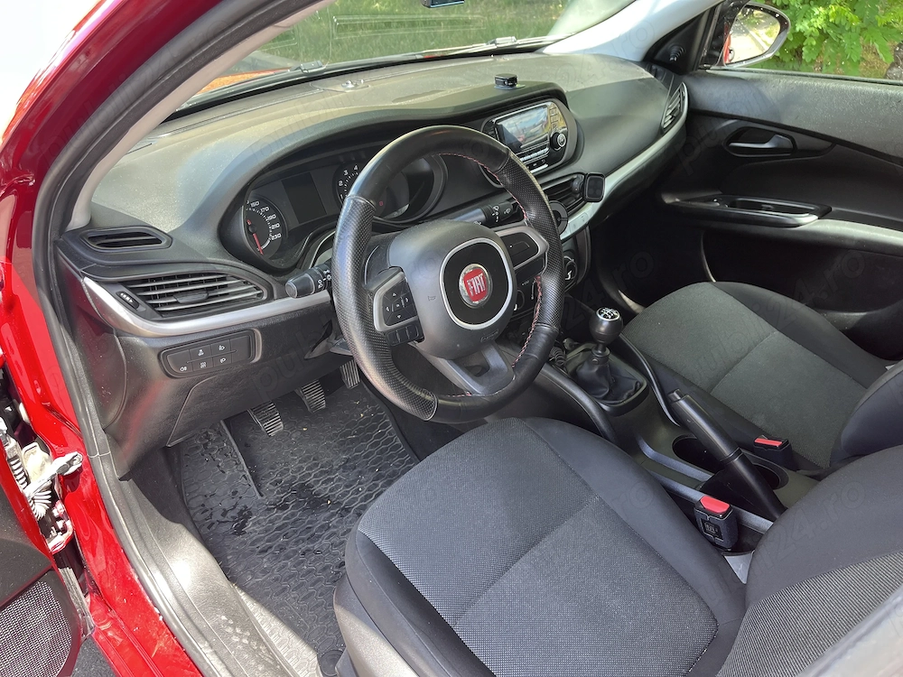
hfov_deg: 67.3
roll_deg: +3.6
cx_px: 452
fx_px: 678
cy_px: 338
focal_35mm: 26
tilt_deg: -29.7
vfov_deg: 53.1
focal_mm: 5.1
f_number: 1.6
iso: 64
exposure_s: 1/121
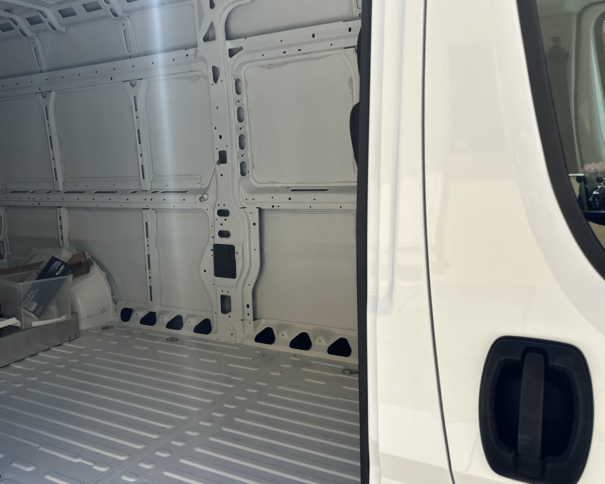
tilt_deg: -3.6
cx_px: 154
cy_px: 241
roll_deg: +2.6
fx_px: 627
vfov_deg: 42.2
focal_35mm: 35
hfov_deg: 49.6
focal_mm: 6.86
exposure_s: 1/1692
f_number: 1.78
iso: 80
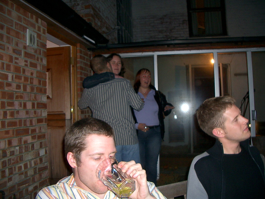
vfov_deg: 40.7
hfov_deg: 52.6
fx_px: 268
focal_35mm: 35
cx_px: 132
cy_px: 100
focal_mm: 5.8
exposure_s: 1/40
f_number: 2.6
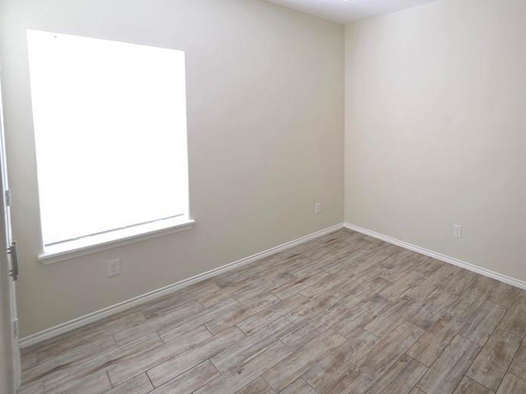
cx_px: 374
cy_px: 137
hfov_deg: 80.1
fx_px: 289
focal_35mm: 19
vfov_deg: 67.1
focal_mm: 2.2
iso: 1000
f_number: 1.9
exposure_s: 1/40
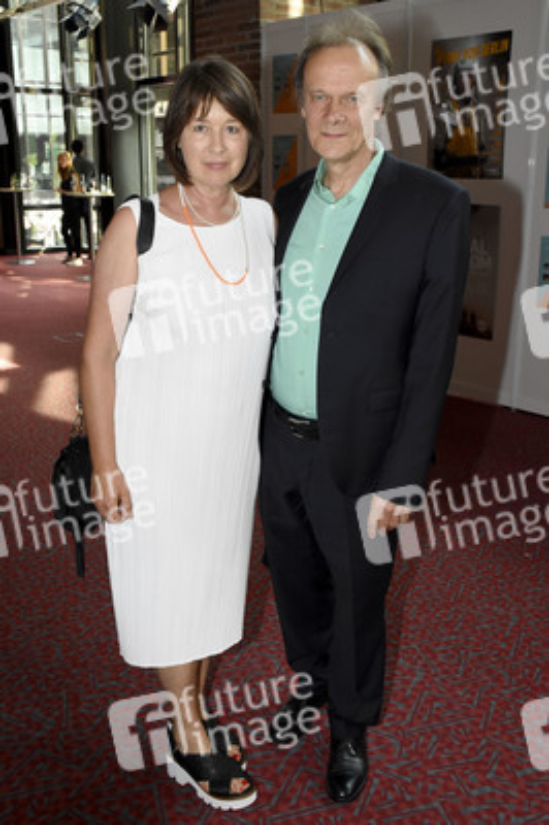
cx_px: 274
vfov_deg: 55.1
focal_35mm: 34
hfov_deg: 38.3
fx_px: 790
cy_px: 412
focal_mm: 23
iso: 1600
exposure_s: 1/160
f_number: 7.1
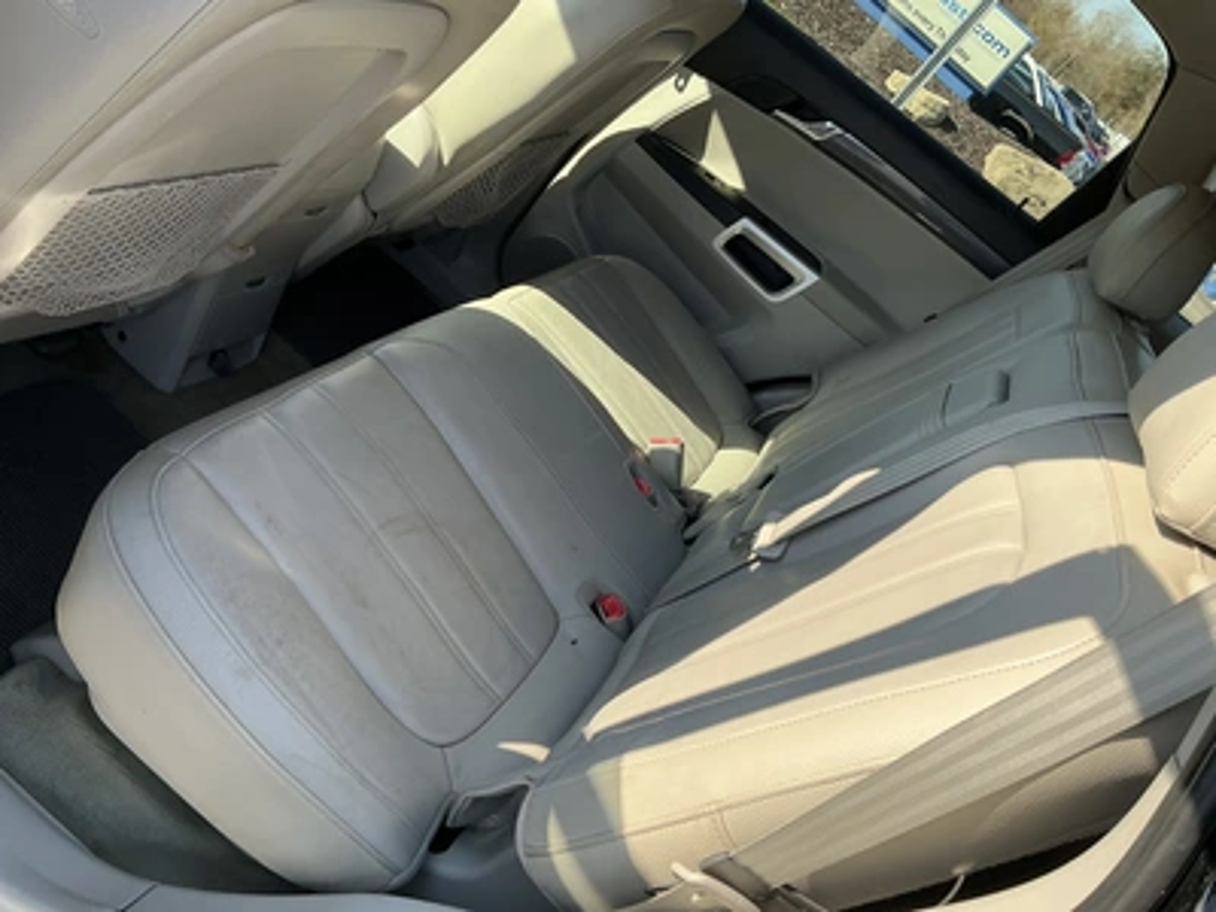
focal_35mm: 28
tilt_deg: -27.9
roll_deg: -43.4
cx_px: 608
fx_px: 984
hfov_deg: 63.4
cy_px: 456
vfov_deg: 49.7
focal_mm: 3
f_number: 1.8
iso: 25
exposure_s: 1/333
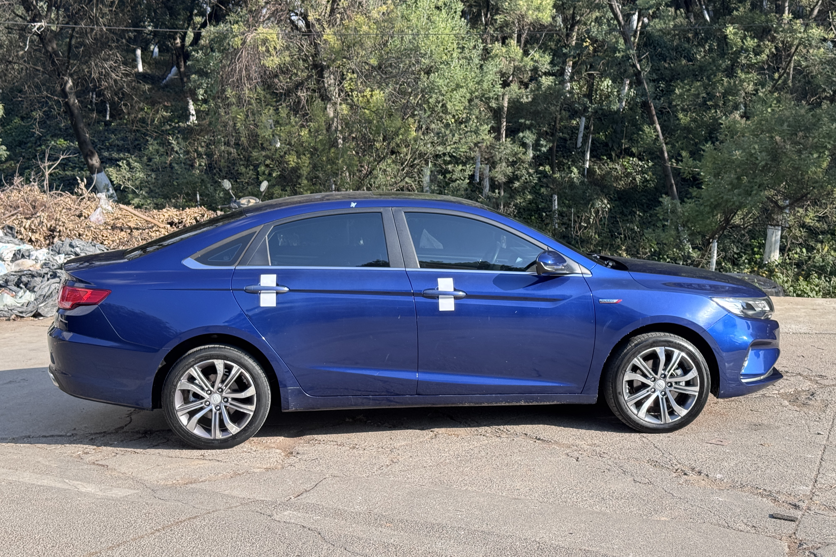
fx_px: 1161
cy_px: 267
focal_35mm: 50
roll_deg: -0.2
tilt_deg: -7.6
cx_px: 418
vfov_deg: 27.0
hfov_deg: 39.6
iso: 64
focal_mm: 6.76
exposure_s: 1/1637
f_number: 1.78
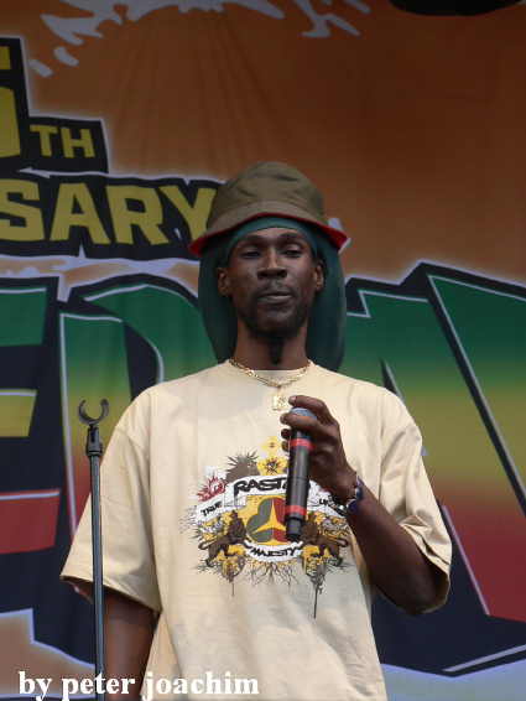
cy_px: 350
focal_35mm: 123
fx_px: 2490
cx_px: 263
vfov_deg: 16.0
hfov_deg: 12.1
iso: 64
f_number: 3.2
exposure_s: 1/80
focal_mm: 21.2
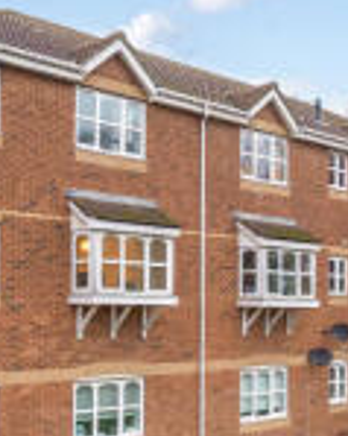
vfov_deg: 34.2
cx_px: 187
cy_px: 315
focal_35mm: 54
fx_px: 696
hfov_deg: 28.1
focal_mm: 12
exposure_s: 1/50
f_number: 8
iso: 500
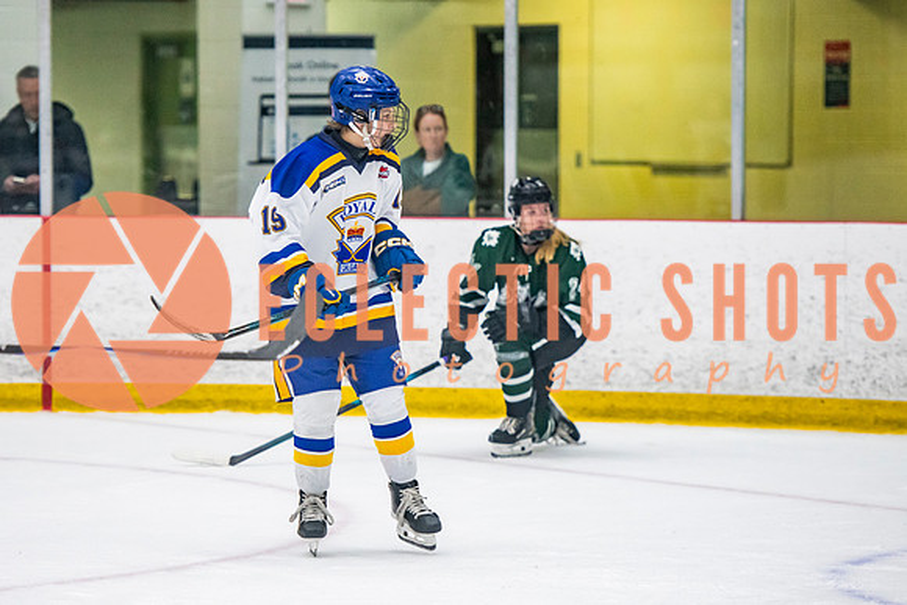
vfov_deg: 6.4
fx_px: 5381
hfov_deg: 9.6
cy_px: 336
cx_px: 380
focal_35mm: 214
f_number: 3.2
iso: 2000
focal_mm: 155
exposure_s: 1/640
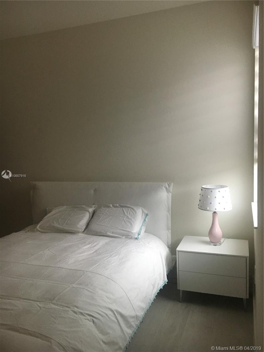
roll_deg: +1.1
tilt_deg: -5.3
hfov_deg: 48.2
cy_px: 176
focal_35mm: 29
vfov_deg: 61.7
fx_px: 295
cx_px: 132
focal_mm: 4.15
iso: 160
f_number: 2.2
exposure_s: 1/30
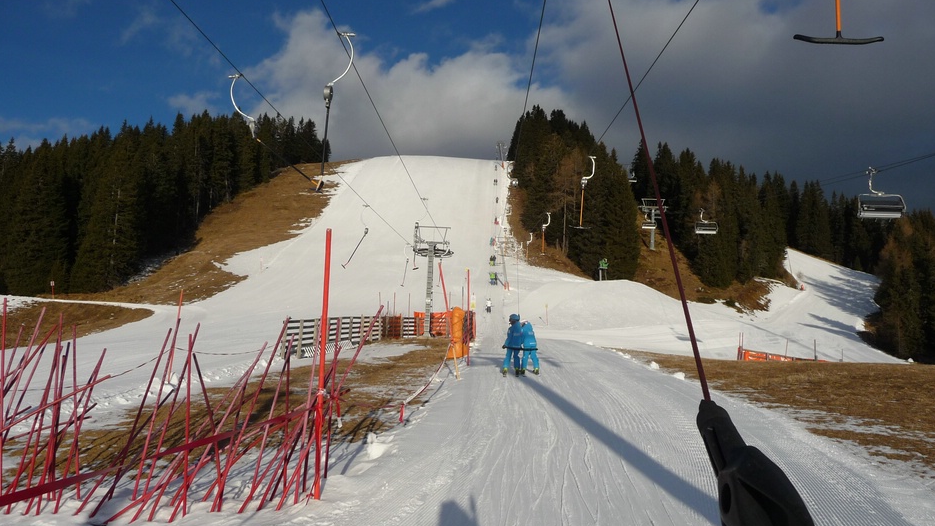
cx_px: 463
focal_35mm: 31
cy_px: 262
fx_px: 769
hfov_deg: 62.6
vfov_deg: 37.8
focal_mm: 4.7
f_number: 8
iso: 100
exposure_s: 1/500
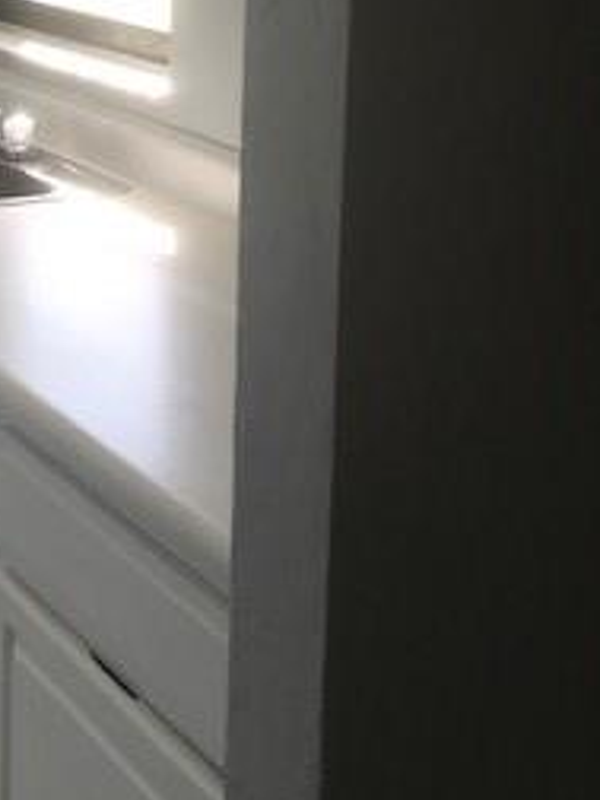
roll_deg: +1.7
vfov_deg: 26.7
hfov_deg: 19.7
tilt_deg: -10.9
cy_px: 127
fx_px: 1641
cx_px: -76
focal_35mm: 71
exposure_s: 1/133
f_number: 1.8
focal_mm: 3.99
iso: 20
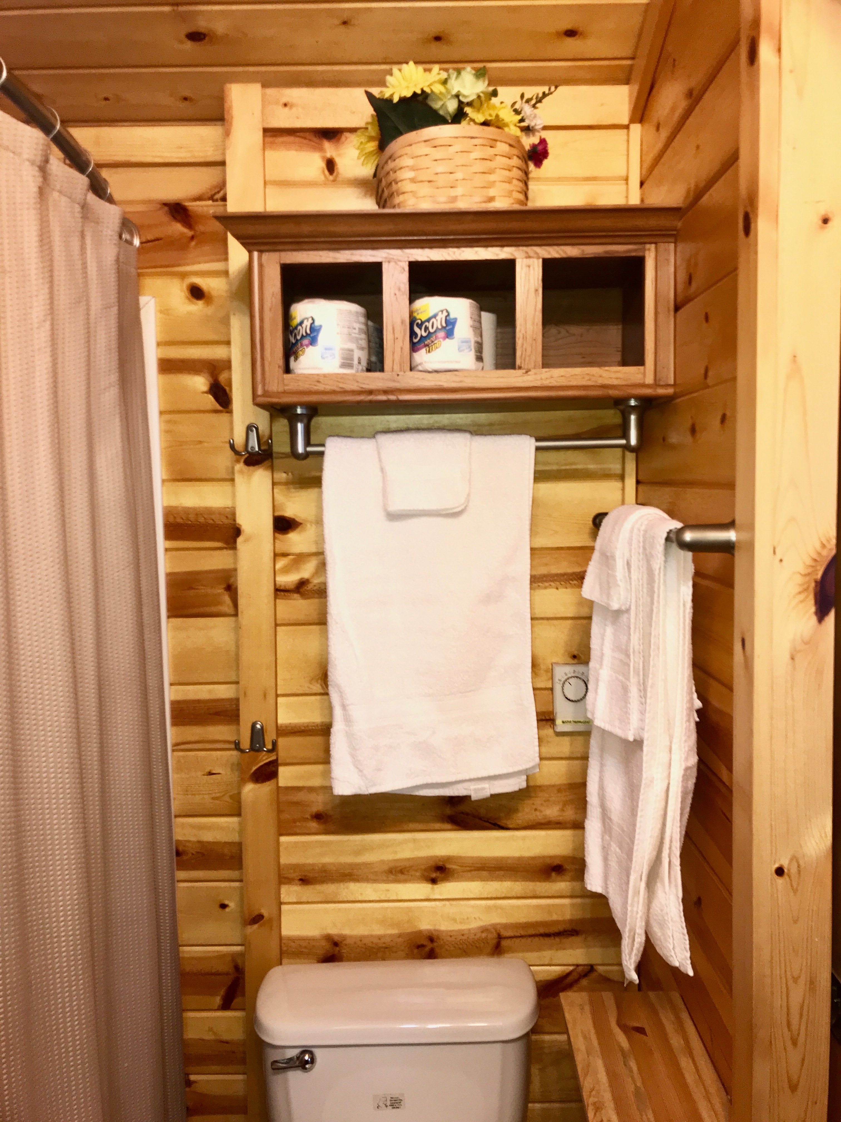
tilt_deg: -4.5
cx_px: 420
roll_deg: +1.1
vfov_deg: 63.4
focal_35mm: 28
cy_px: 561
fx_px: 907
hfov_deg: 49.7
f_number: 1.8
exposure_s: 1/30
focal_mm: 3.99
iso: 32
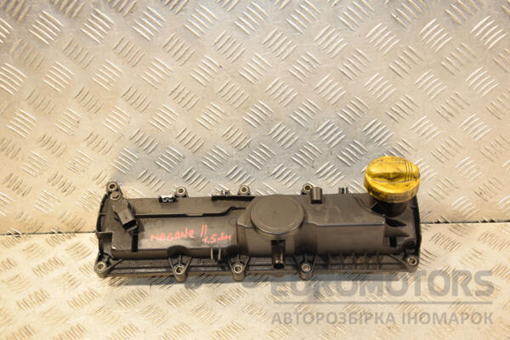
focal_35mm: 48
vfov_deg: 28.1
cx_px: 255
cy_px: 170
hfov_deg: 41.1
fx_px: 680
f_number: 5
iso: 800
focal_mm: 32
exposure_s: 1/200
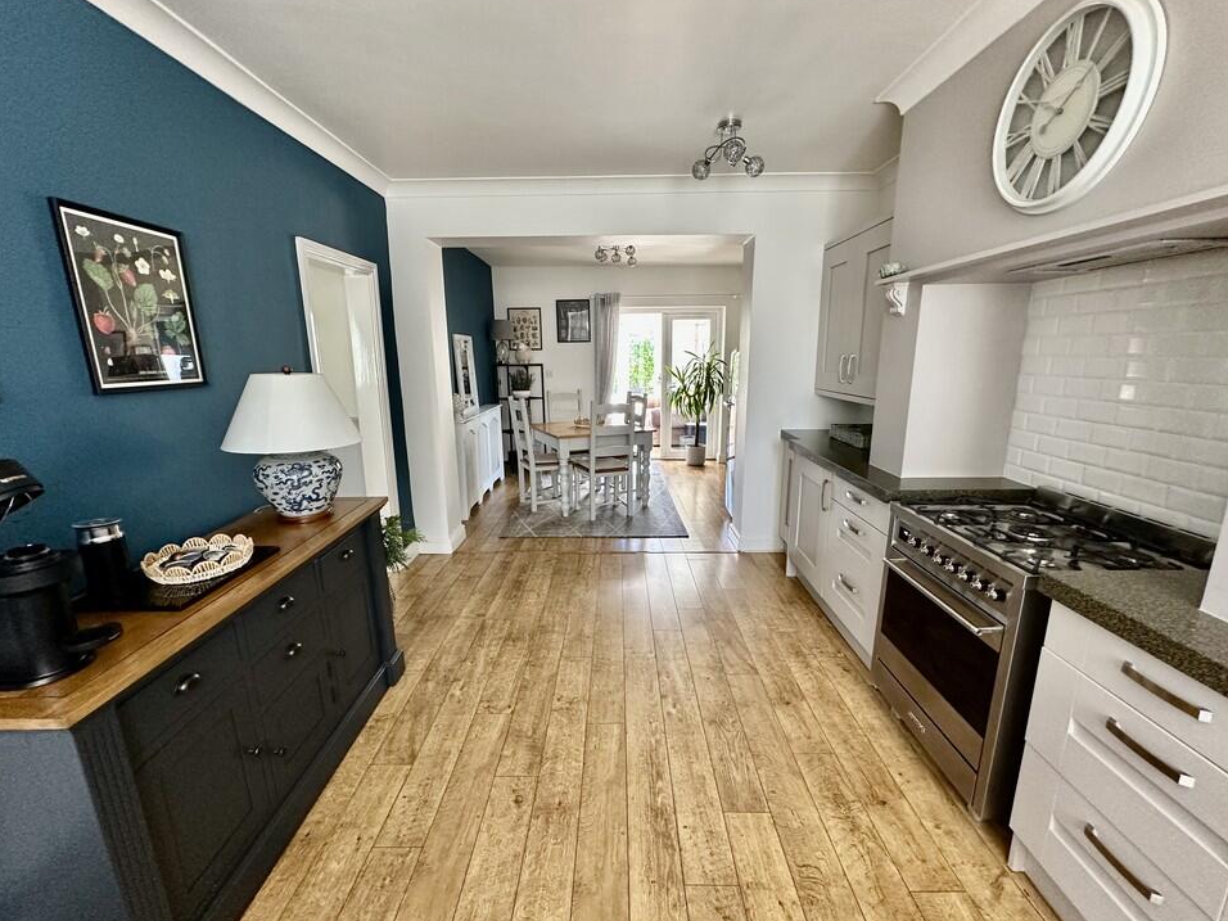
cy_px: 475
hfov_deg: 98.2
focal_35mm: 15
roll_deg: +0.4
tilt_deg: -13.2
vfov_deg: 81.7
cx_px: 613
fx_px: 532
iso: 250
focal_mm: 2.22
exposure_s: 1/99
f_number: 2.2
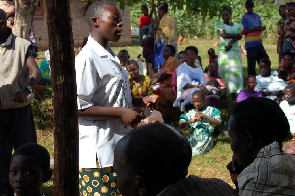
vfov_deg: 21.5
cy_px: 98
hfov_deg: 31.9
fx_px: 516
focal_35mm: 63
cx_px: 148
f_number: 8
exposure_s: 1/250
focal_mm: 42
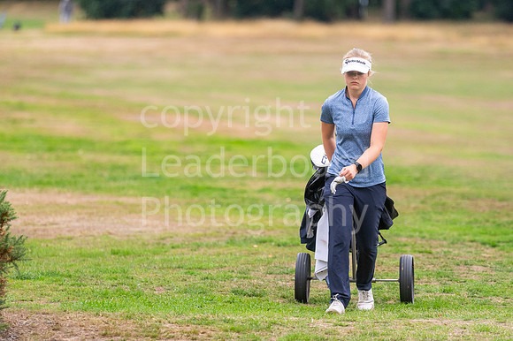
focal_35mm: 450
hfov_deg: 4.6
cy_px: 170
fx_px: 6409
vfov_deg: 3.1
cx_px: 256
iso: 500
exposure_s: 1/2500
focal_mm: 300
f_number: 4
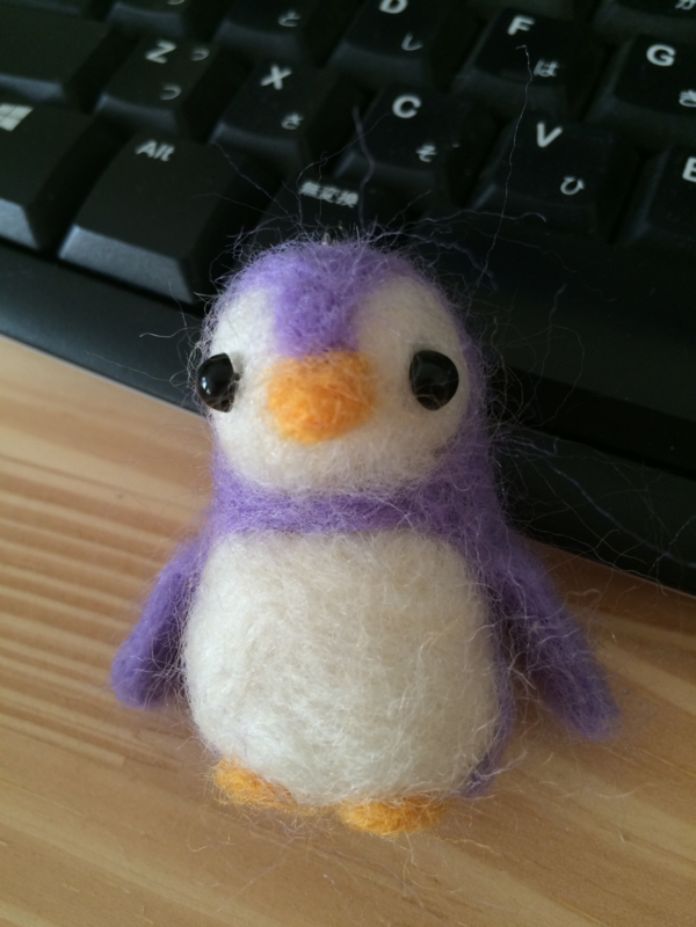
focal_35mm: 29
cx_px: 348
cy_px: 464
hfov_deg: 48.2
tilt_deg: -61.5
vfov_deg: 61.7
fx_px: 777
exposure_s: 1/20
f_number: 2.2
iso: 80
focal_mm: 4.15
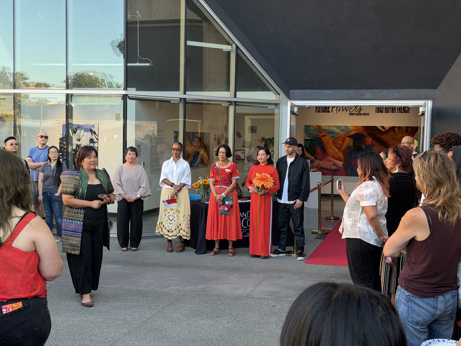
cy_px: 173
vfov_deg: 30.3
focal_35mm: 48
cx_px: 230
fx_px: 639
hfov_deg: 39.7
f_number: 1.78
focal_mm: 6.76
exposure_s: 1/157
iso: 64
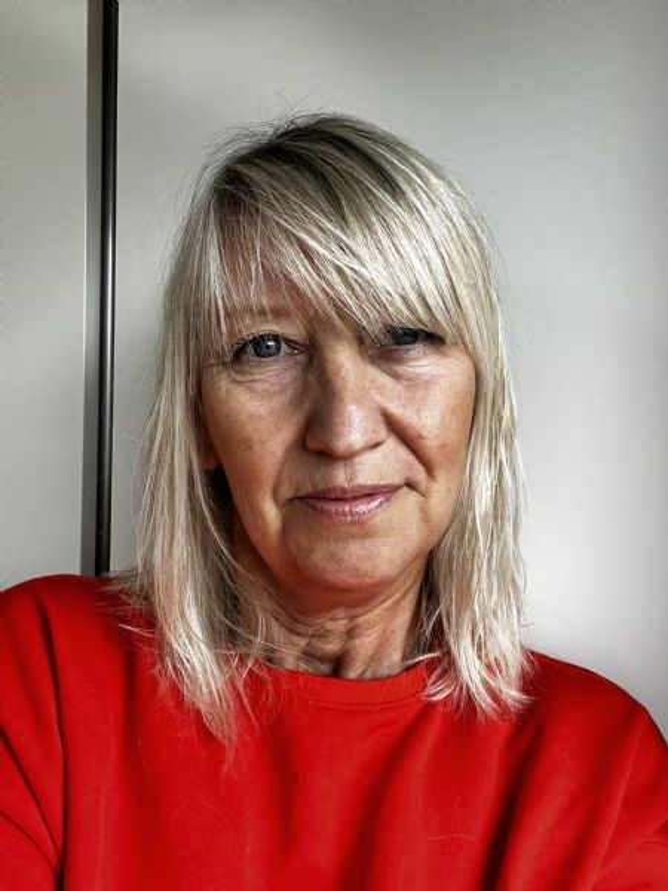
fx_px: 772
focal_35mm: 30
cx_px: 334
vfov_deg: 60.0
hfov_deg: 46.8
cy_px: 446
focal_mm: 2.71
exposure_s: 1/60
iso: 125
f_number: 2.2
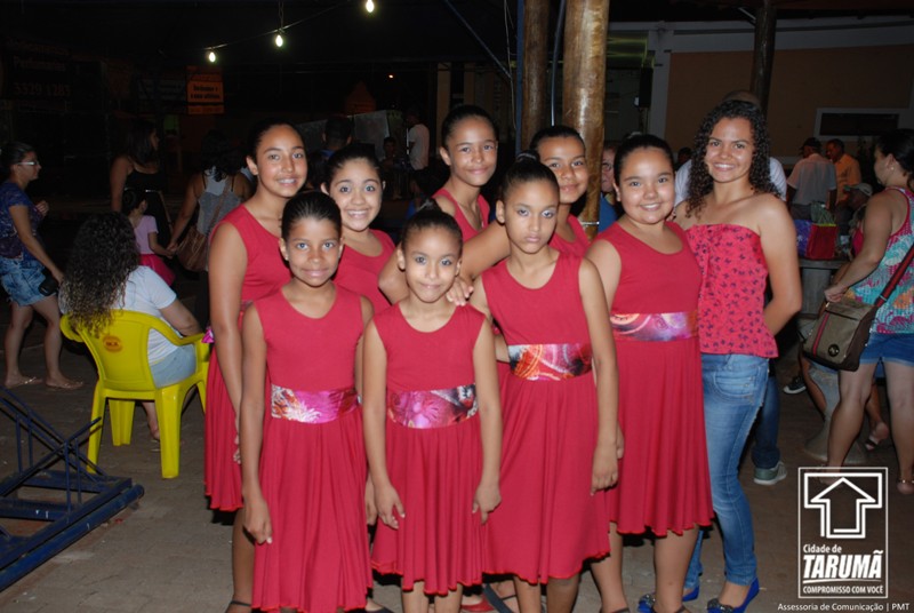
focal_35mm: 36
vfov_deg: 37.0
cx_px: 457
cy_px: 306
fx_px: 915
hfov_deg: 53.1
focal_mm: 24
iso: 200
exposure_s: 1/60
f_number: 4
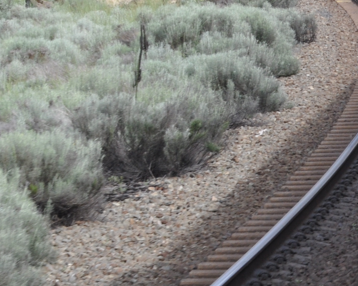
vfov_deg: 4.3
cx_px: -98
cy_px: -114
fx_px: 3783
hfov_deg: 5.4
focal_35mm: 357
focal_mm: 70
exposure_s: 1/100
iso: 400
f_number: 20
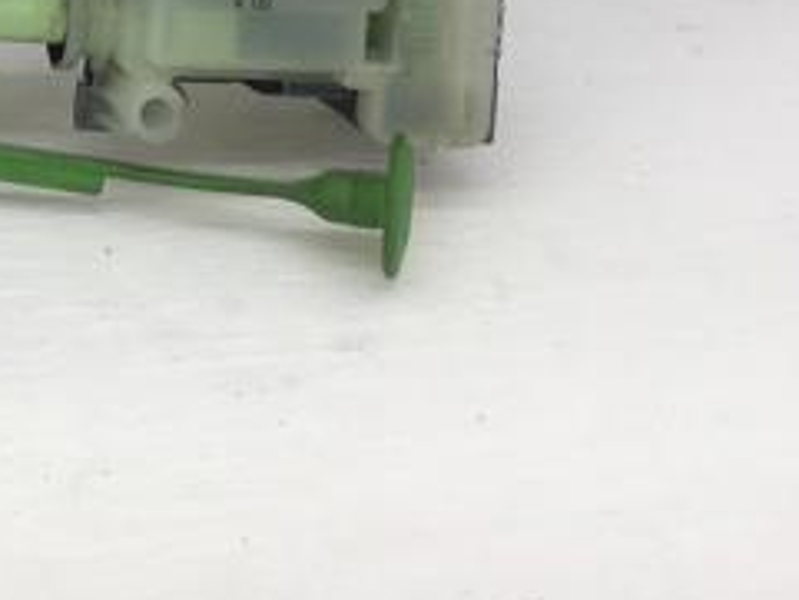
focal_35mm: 77
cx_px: -40
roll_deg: -0.4
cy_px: -179
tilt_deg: -30.7
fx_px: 1778
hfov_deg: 24.0
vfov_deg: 17.9
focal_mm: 4.15
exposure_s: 1/481
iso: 25
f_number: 2.2
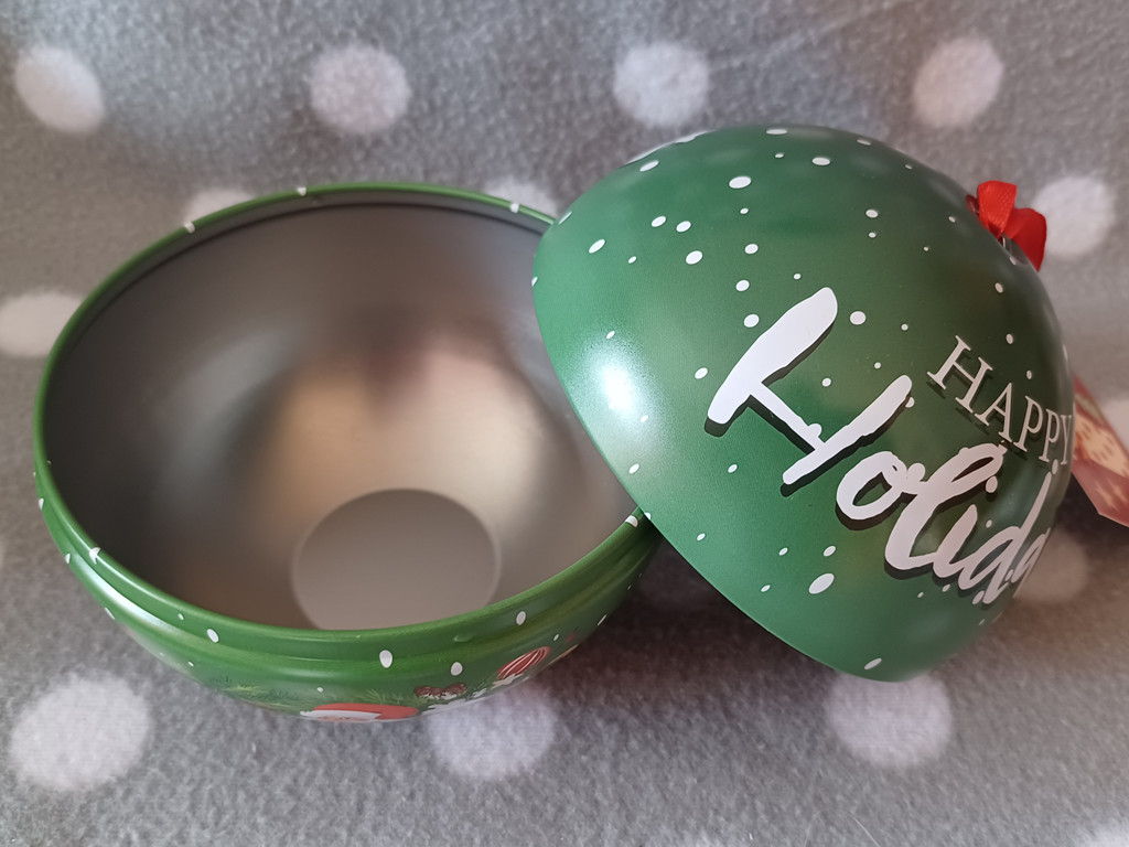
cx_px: 564
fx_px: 815
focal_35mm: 25
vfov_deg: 54.9
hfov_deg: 69.4
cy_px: 424
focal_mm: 4.6
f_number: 1.8
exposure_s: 1/33.4
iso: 400
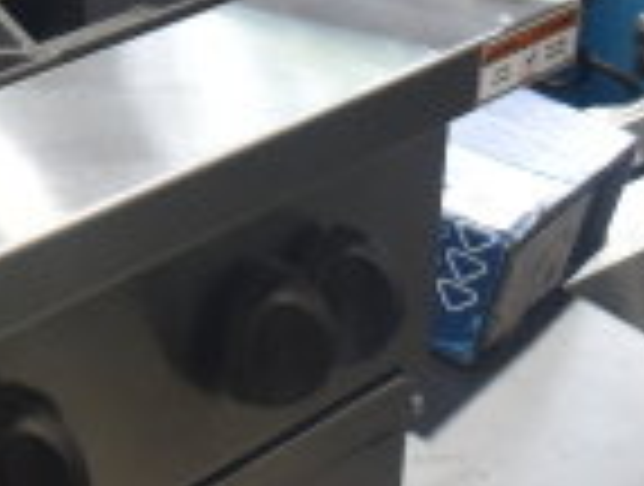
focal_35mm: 184
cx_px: -689
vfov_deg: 7.9
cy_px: -245
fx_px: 3432
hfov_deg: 9.9
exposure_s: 1/50
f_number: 4.2
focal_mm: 30
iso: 560
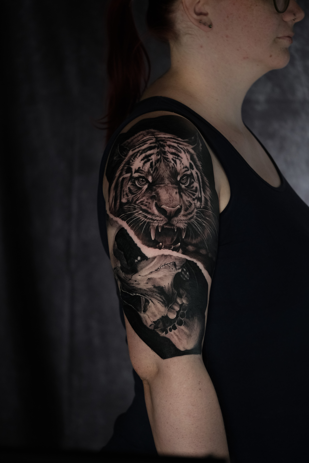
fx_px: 1545
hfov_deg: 11.4
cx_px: 154
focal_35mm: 120
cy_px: 232
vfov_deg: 17.1
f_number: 2.8
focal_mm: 80
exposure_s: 1/180
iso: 2000
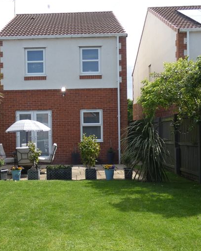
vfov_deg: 46.8
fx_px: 290
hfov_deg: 37.7
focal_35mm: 39
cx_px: 64
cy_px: 135
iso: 80
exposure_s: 1/800
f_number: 2.8
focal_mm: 3.6
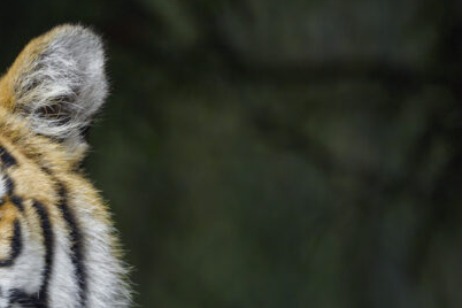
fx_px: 18325
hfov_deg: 1.4
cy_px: 344
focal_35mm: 1428
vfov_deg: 1.0
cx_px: -108
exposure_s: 1/500
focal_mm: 560
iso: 1600
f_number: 5.6
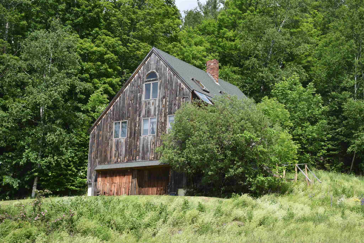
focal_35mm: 72
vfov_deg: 18.9
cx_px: 182
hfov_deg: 28.1
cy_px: 122
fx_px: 728
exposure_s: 1/500
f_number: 8
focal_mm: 48
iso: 560
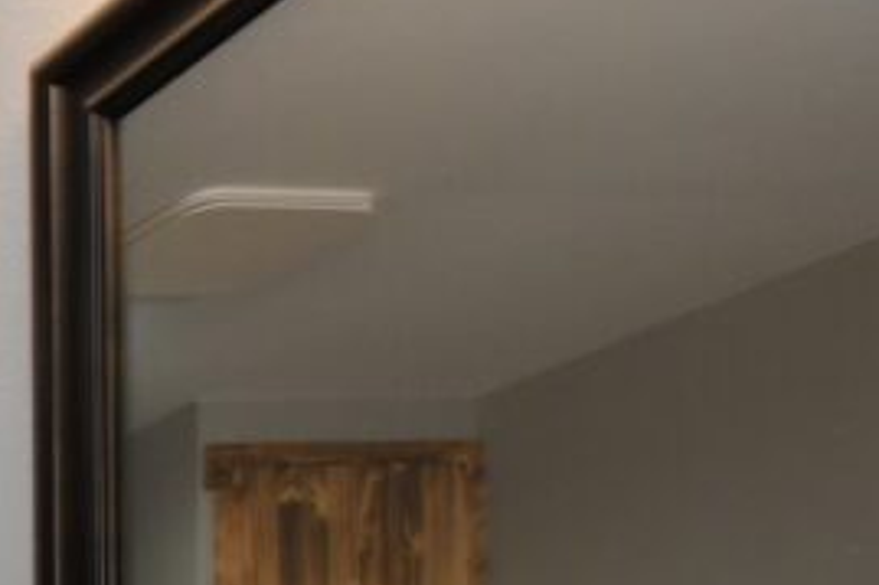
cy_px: 1003
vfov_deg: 17.2
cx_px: -1023
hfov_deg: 17.3
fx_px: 1635
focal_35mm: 67
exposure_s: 1/60
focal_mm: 10
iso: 500
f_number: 5.6
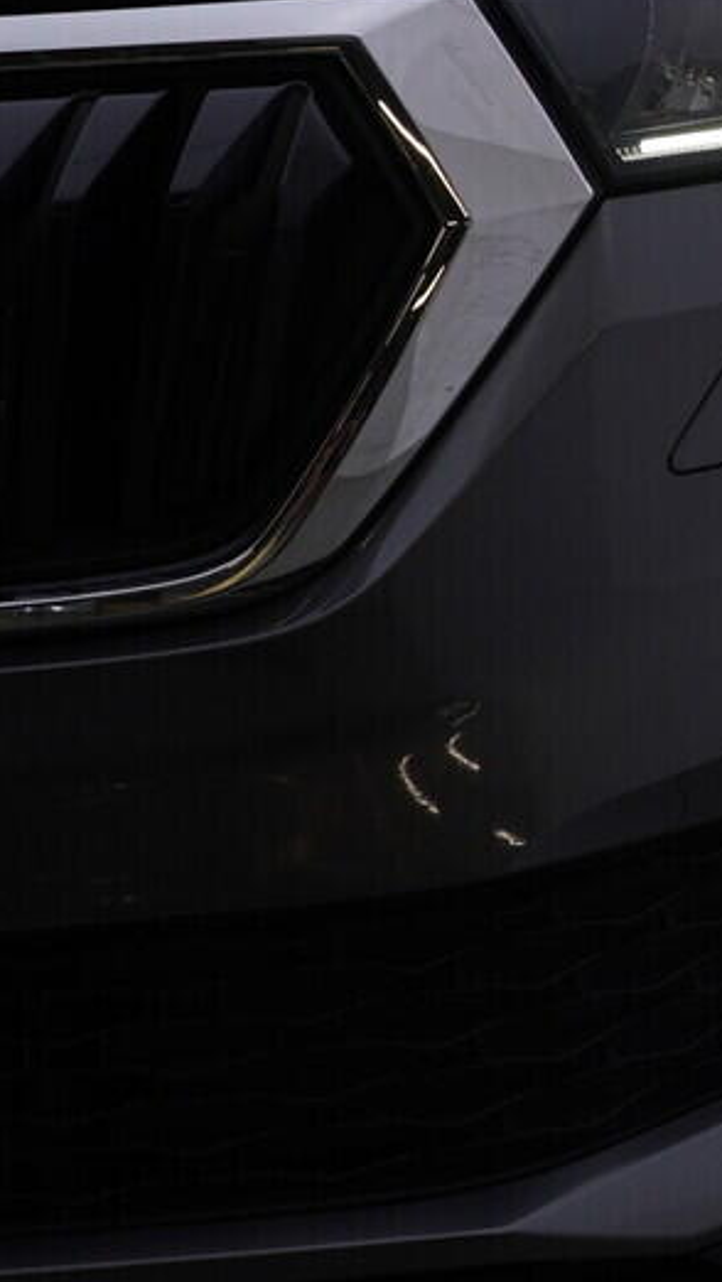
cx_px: 1564
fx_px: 3536
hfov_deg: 10.5
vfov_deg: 20.3
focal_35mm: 104
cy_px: 243
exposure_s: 1/125
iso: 125
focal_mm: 24
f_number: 5.6
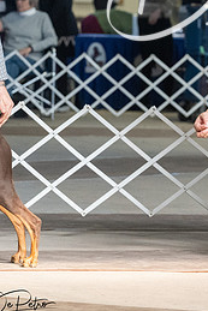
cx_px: 310
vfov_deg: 6.3
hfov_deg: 4.2
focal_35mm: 328
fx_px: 2839
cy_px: 66
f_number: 5
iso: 6400
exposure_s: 1/400
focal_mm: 126
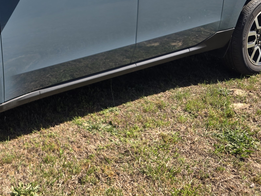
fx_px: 437
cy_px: 17
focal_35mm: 58
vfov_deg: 24.5
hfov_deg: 31.4
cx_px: 17
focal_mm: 5.4
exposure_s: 1/1038
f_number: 1.8
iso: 25
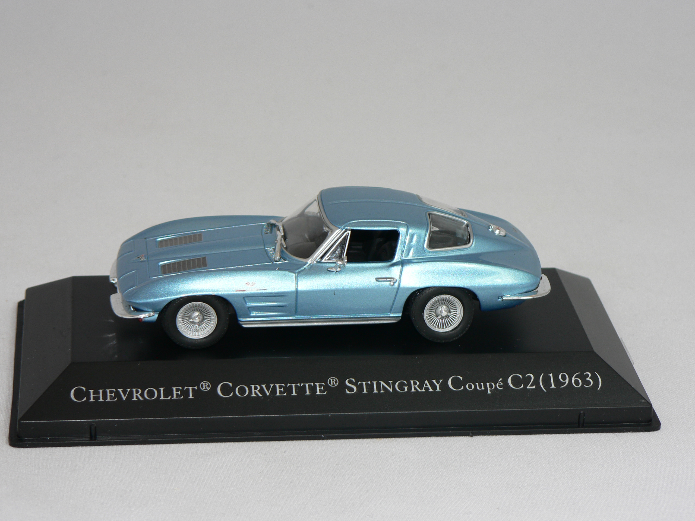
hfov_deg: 18.0
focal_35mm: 109
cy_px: 260
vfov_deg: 13.6
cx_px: 348
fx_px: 2188
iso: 80
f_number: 3.2
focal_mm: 18.2
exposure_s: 1/60
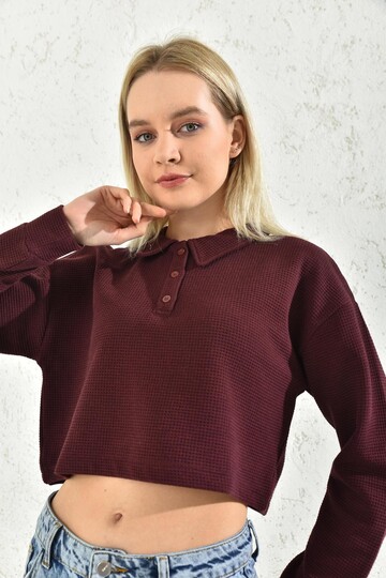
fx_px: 579
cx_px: 193
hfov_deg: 36.9
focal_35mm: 36
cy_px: 289
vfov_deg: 53.1
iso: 100
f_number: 7.1
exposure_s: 1/160
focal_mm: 36
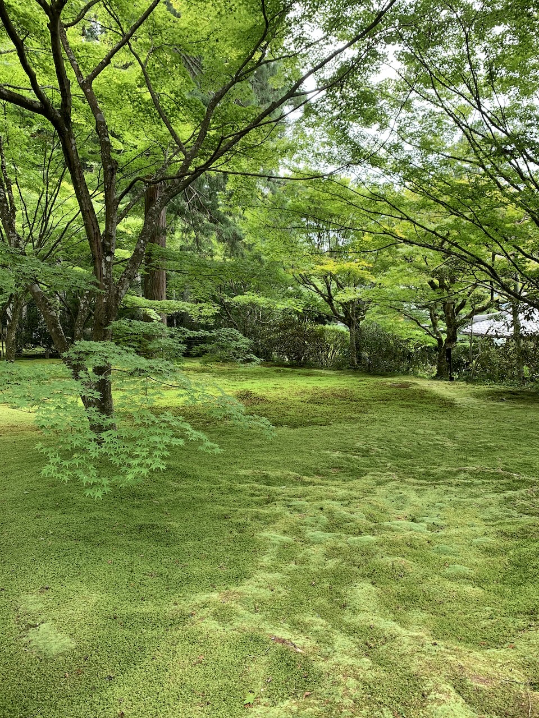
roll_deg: +1.8
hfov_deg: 53.1
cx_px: 270
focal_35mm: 26
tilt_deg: -2.7
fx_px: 540
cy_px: 359
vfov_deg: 67.3
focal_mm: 4.25
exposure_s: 1/122
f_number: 1.8
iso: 32
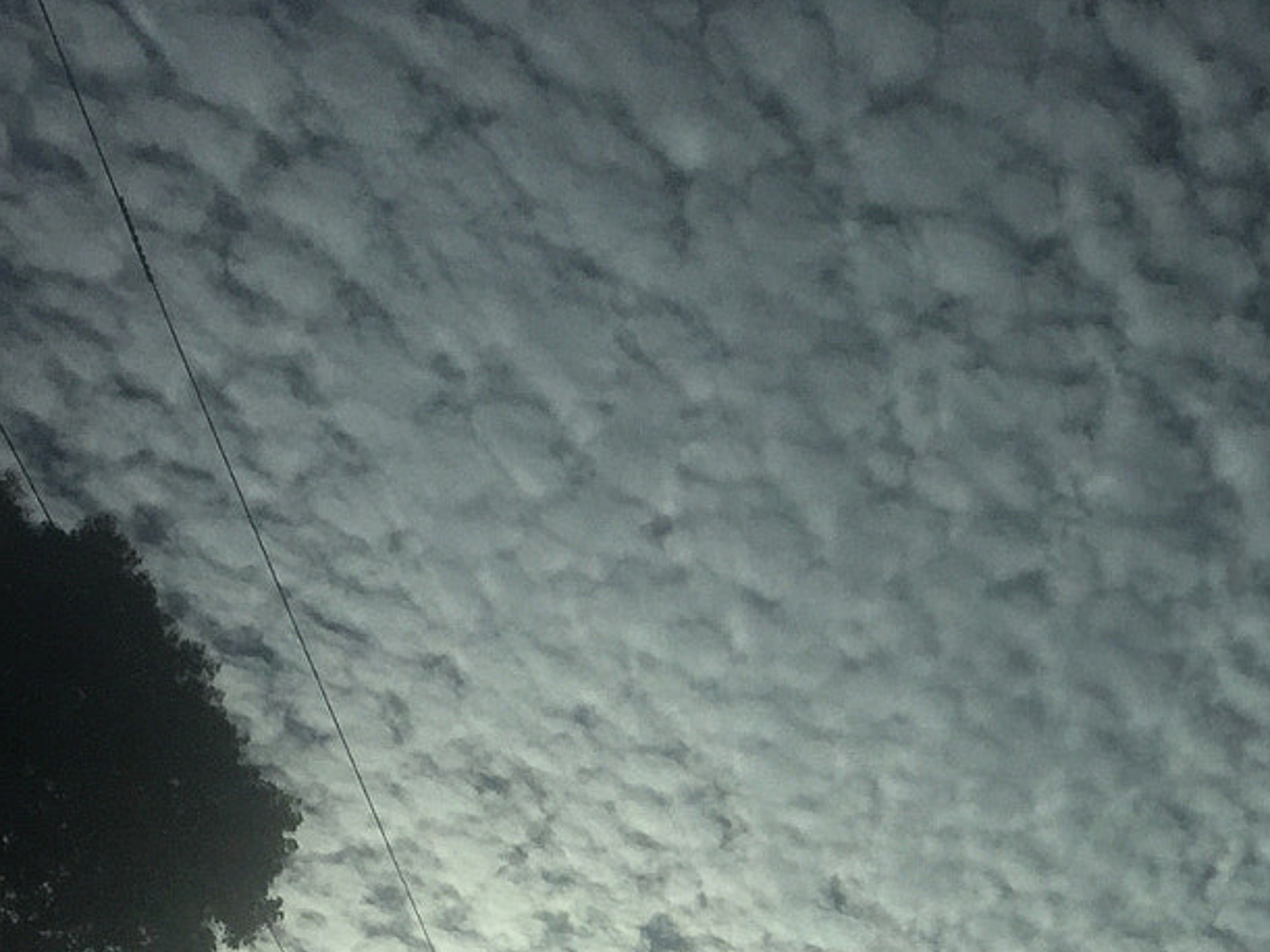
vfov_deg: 18.6
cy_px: 1050
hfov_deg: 24.7
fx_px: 2788
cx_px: 1212
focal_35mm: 76
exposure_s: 1/40000
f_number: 2.2
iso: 40
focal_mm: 4.15
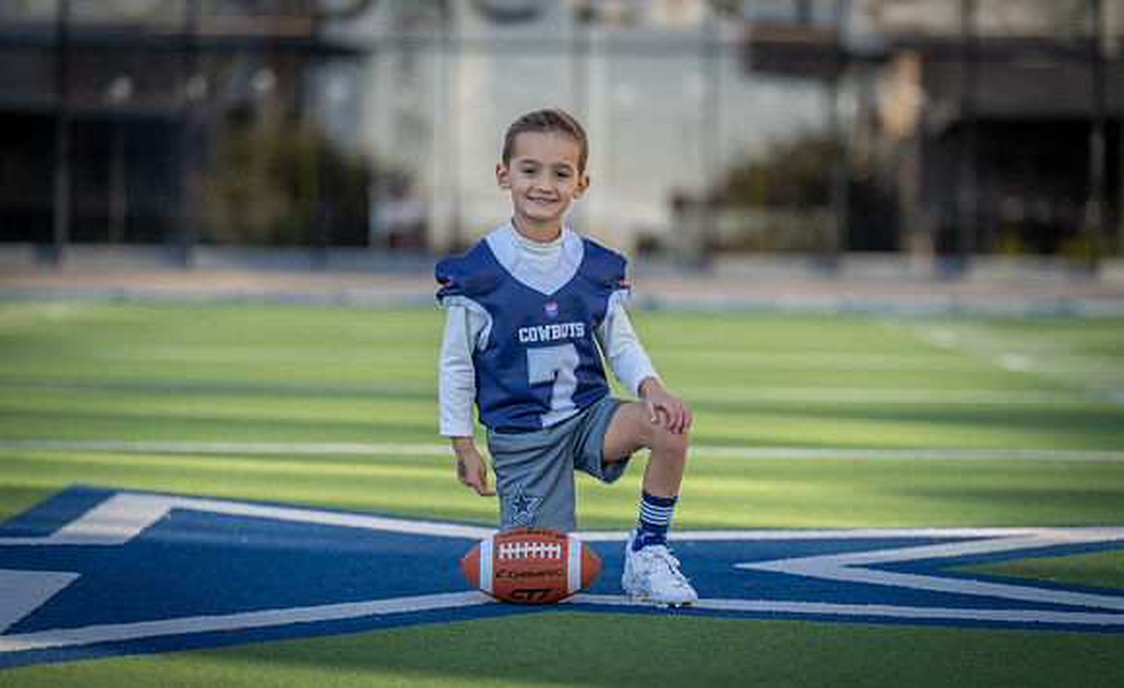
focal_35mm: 146
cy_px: 378
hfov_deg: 14.4
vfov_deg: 8.8
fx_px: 4451
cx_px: 566
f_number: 2.8
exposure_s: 1/640
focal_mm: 138
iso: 125
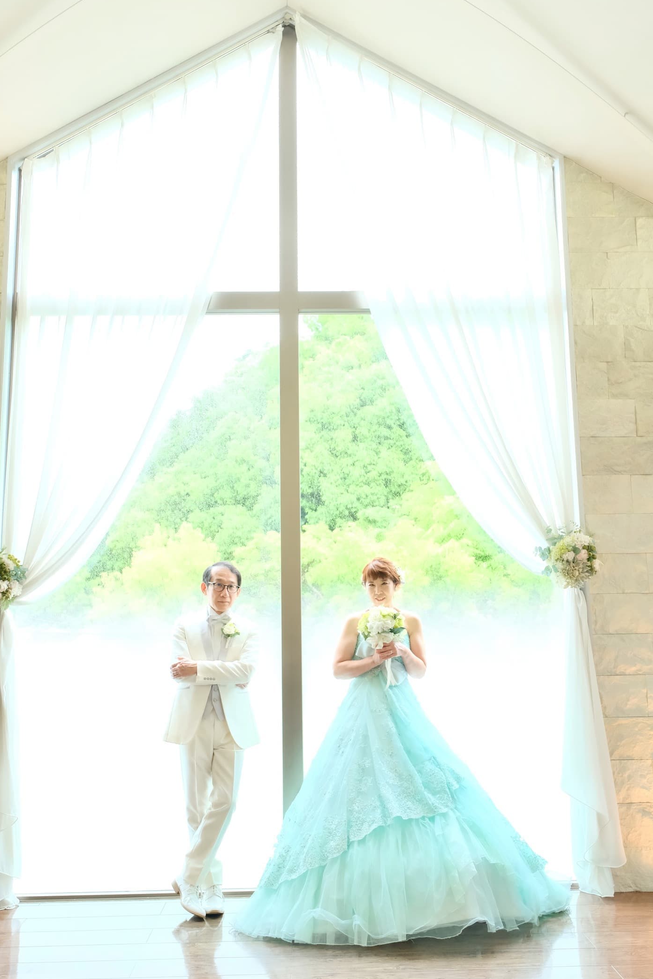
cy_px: 494
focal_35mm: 30
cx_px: 319
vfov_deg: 61.9
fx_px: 816
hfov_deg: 43.6
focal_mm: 19.4
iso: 3200
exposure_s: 1/200
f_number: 4
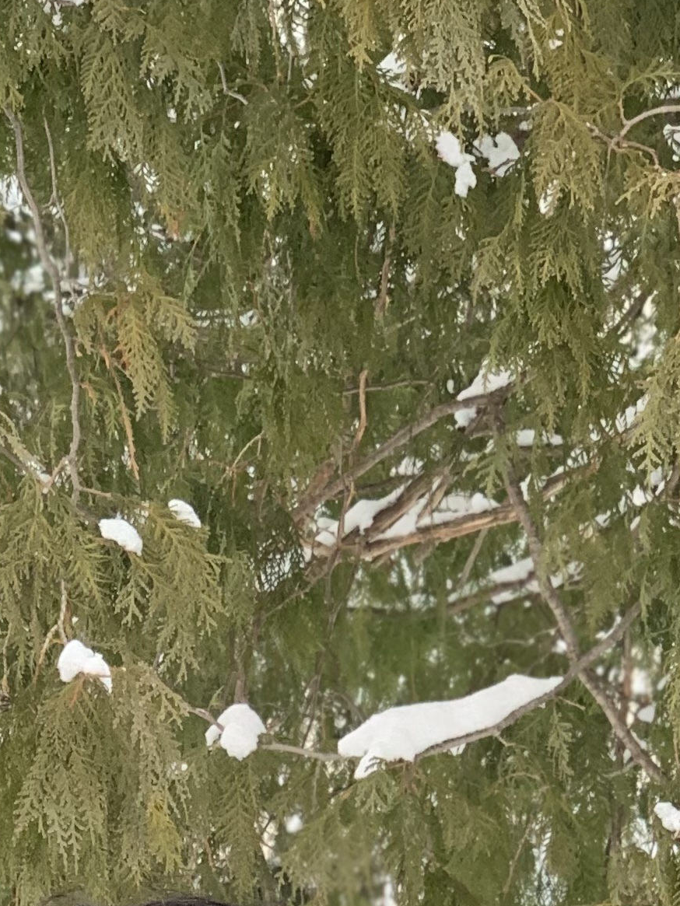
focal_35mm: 180
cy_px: 1073
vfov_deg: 10.8
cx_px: 95
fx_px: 4714
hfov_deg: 8.2
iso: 50
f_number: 2.4
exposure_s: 1/122
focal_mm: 6
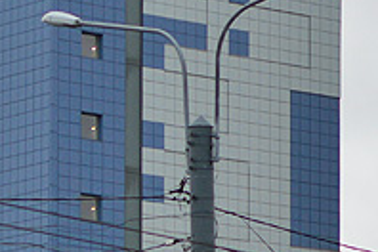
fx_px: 3339
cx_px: 363
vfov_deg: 4.3
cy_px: 504
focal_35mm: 318
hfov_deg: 6.5
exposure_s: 1/640
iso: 100
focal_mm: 35
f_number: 2.2
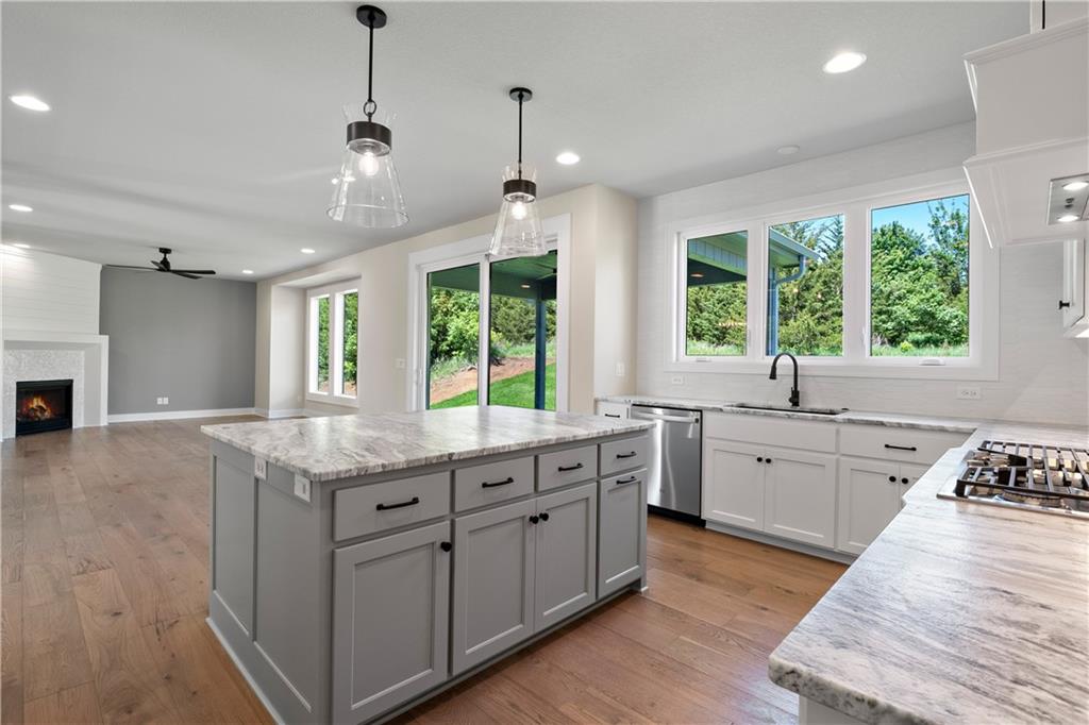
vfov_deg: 73.7
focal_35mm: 16
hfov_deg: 96.8
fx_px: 484
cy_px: 362
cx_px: 544
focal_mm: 8
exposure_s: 1/20
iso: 400
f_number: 8
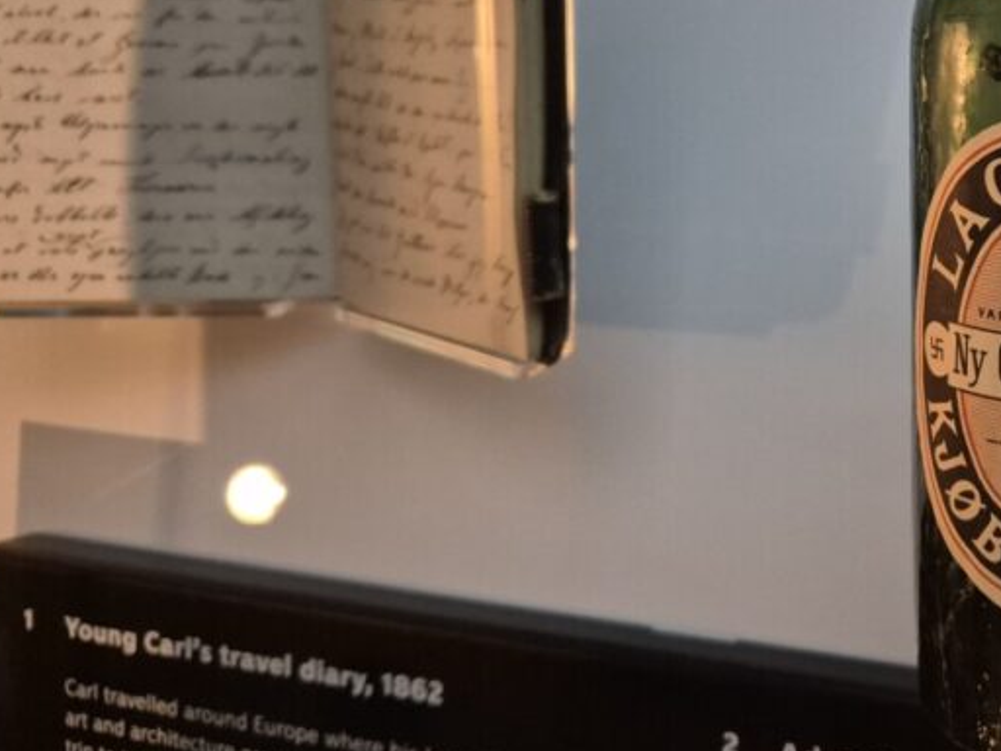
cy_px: 196
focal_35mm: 46
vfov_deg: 31.0
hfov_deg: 37.8
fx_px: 1330
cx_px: 944
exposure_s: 1/60
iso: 1250
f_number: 1.8
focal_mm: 5.4
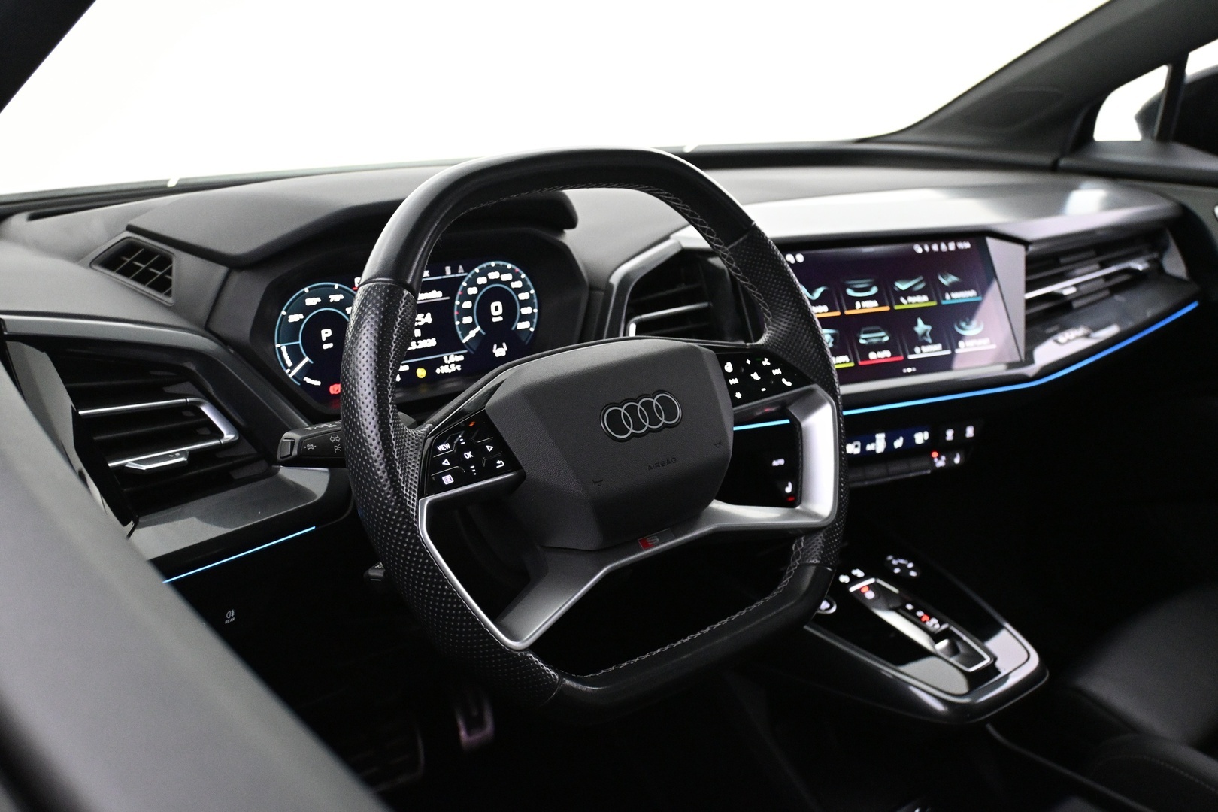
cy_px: 406
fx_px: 1167
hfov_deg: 55.1
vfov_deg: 38.4
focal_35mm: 34
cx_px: 609
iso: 4000
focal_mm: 23
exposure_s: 1/40
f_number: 4.2
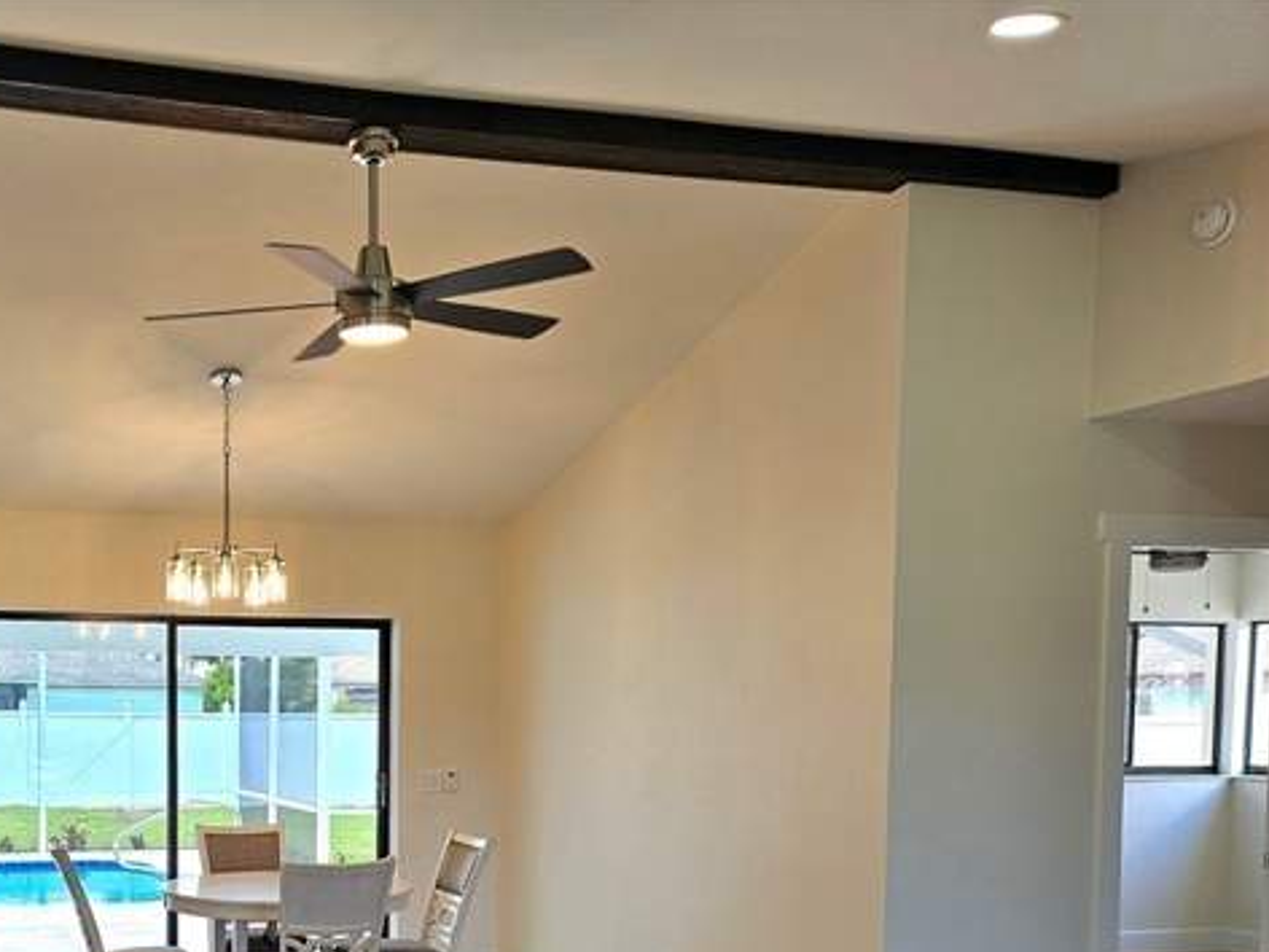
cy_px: 801
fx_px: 1430
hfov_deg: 45.0
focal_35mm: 39
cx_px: 220
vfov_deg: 35.3
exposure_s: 1/120
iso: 32
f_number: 1.8
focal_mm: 5.4
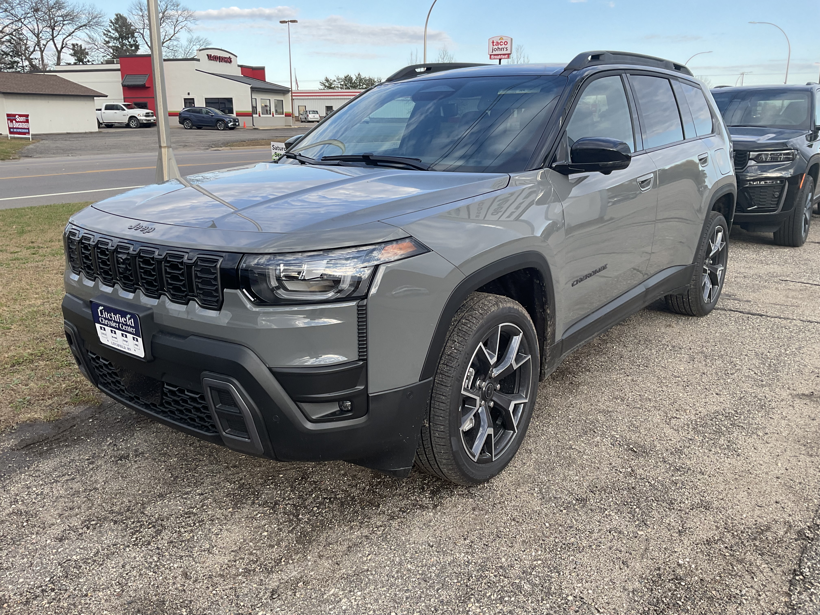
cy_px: 308
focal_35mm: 29
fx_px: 687
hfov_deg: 61.7
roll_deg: +0.0
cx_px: 410
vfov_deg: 48.2
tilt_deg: -15.0
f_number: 1.8
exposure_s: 1/391
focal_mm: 3
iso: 16
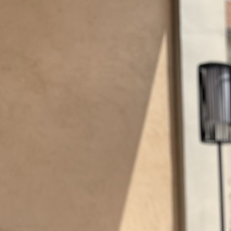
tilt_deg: -5.6
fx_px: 642
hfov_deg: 18.6
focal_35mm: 85
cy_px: 258
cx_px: 321
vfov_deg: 19.5
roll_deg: +0.4
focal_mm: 4.2
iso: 50
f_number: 1.6
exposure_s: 1/4464
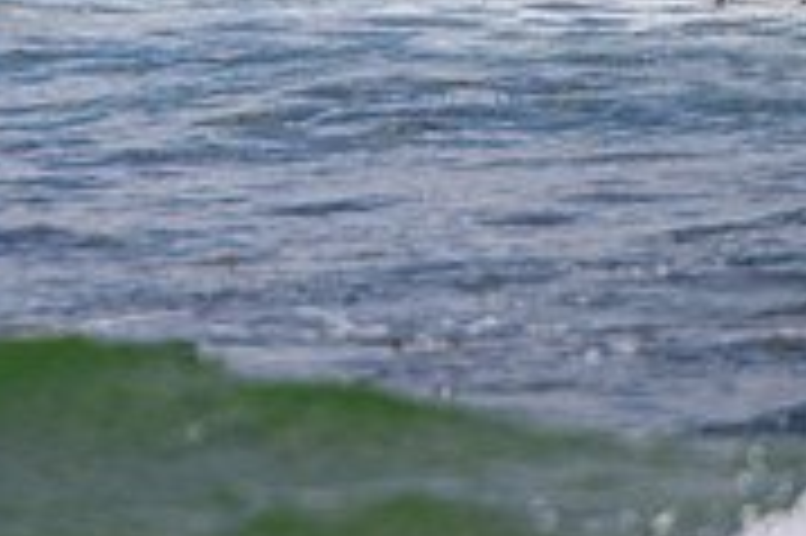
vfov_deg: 0.8
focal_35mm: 1781
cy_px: -278
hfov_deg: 1.2
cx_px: -962
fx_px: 39837
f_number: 5.6
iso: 200
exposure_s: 1/2000
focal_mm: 400
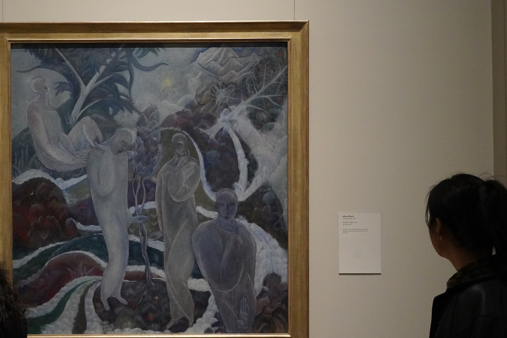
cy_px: 215
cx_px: 149
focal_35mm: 58
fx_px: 817
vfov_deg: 23.3
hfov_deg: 34.0
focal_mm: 40
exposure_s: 1/100
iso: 8000
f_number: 8
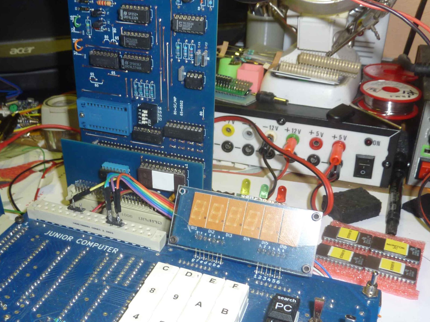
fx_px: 497
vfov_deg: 35.9
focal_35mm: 40
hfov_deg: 46.7
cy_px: 181
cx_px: 189
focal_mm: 4.1
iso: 80
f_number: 3.3
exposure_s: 1/30
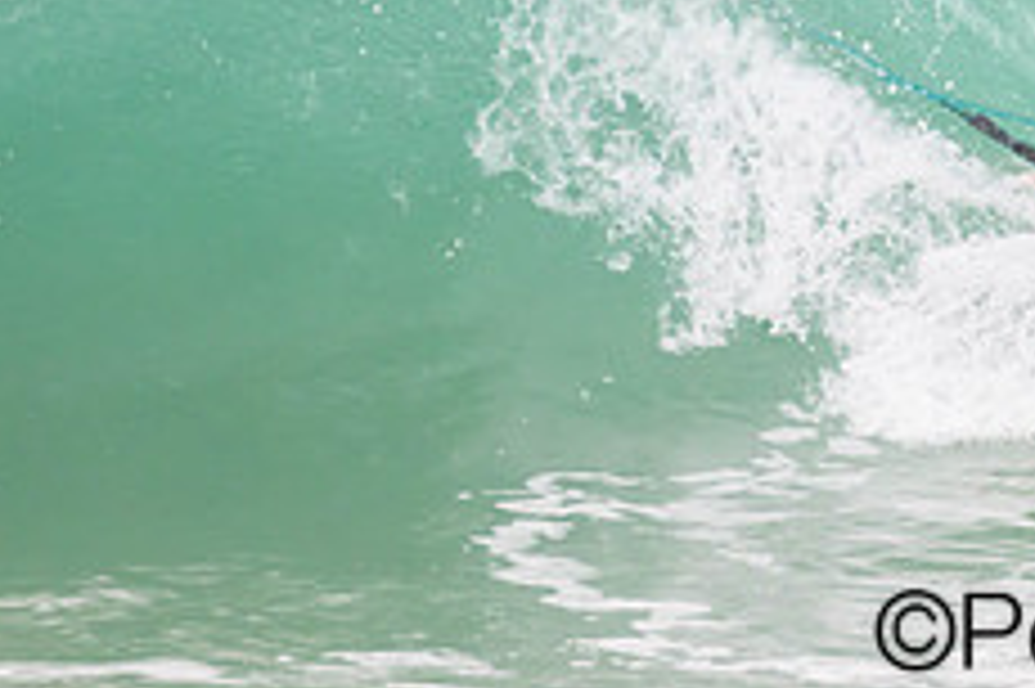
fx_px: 61163
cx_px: 1293
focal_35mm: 2129
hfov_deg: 1.0
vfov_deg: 0.6
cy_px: -161
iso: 2000
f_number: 11
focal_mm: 800
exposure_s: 1/2000
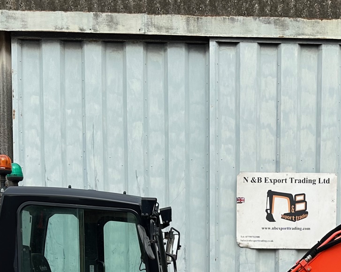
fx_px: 656
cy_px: 319
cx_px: 255
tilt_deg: -5.1
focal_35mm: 65
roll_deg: -0.8
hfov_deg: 28.7
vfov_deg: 21.9
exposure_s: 1/2809
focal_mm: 6.86
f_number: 1.78
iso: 80
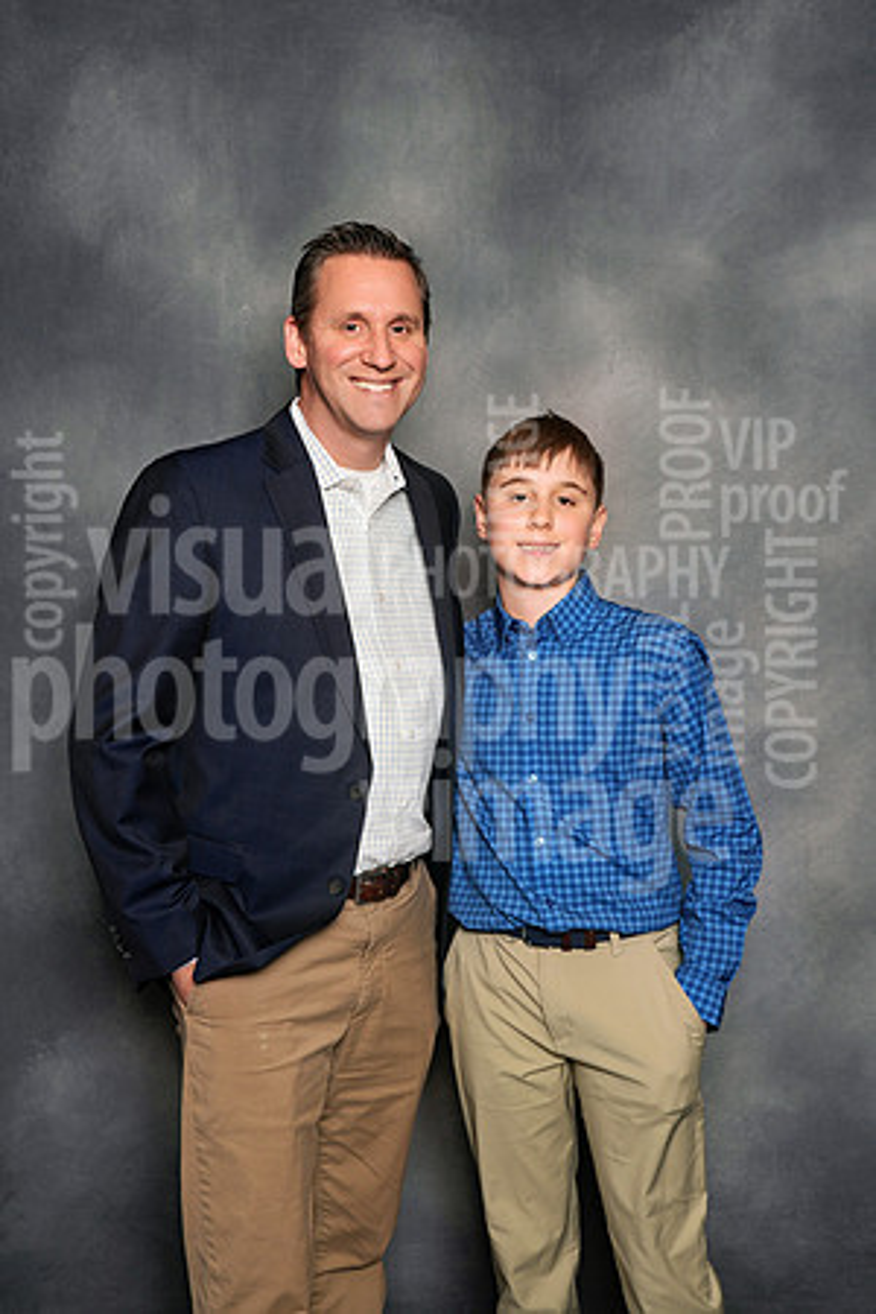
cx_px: 438
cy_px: 657
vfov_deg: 40.0
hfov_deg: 27.3
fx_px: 1807
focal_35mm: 50
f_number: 7.1
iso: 100
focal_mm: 33
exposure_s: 1/125
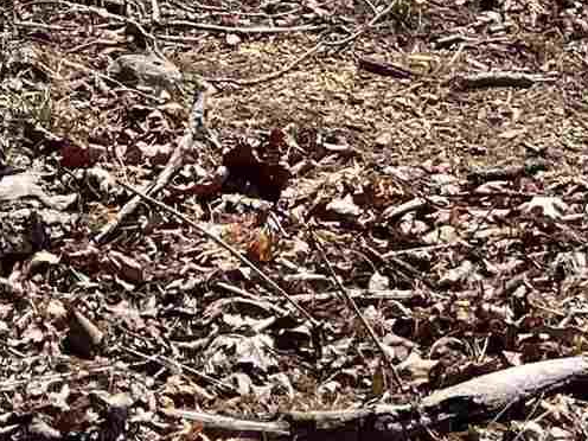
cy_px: -593
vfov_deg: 8.5
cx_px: 506
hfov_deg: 12.2
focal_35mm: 161
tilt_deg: -11.7
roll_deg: +2.8
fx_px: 2735
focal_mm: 5.7
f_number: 1.5
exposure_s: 1/3165
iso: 50
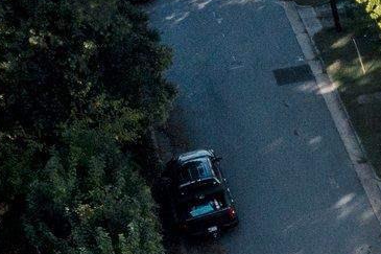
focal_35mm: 157
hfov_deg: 10.8
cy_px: 247
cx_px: 956
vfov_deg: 8.7
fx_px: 1661
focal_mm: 10.26
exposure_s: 1/500
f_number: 6.3
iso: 100
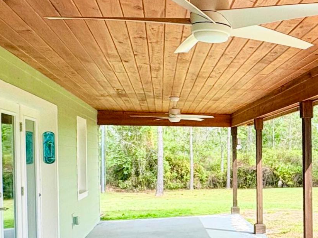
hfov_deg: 31.6
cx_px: 393
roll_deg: +1.4
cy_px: 160
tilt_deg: +0.0
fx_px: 450
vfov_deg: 29.4
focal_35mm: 49
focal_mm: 2.22
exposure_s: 1/771
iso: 64
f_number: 2.2
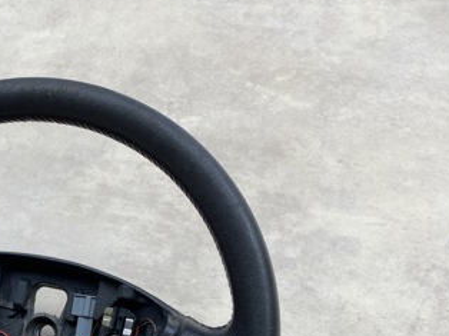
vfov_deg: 26.1
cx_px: 56
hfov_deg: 34.4
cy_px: 332
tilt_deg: -55.1
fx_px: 687
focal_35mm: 53
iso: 32
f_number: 1.8
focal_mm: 4.25
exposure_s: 1/129
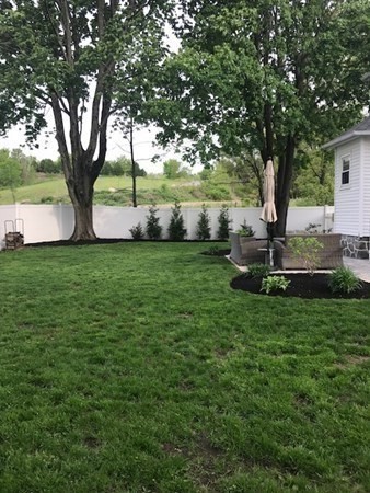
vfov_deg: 63.4
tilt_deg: -1.3
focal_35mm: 28
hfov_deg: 49.8
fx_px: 399
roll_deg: +0.0
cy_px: 246
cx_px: 185
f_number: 1.8
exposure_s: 1/330
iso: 20
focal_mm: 3.99
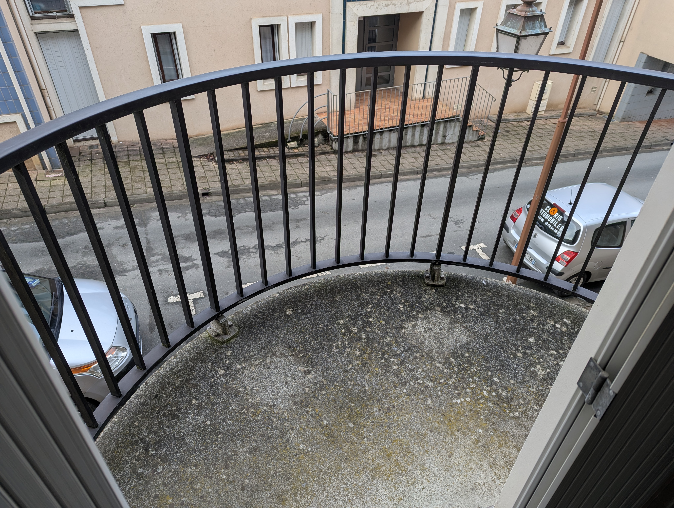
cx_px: 337
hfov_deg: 71.5
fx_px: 468
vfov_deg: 56.9
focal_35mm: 24
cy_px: 254
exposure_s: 1/163
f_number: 1.85
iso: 41
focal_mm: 6.81
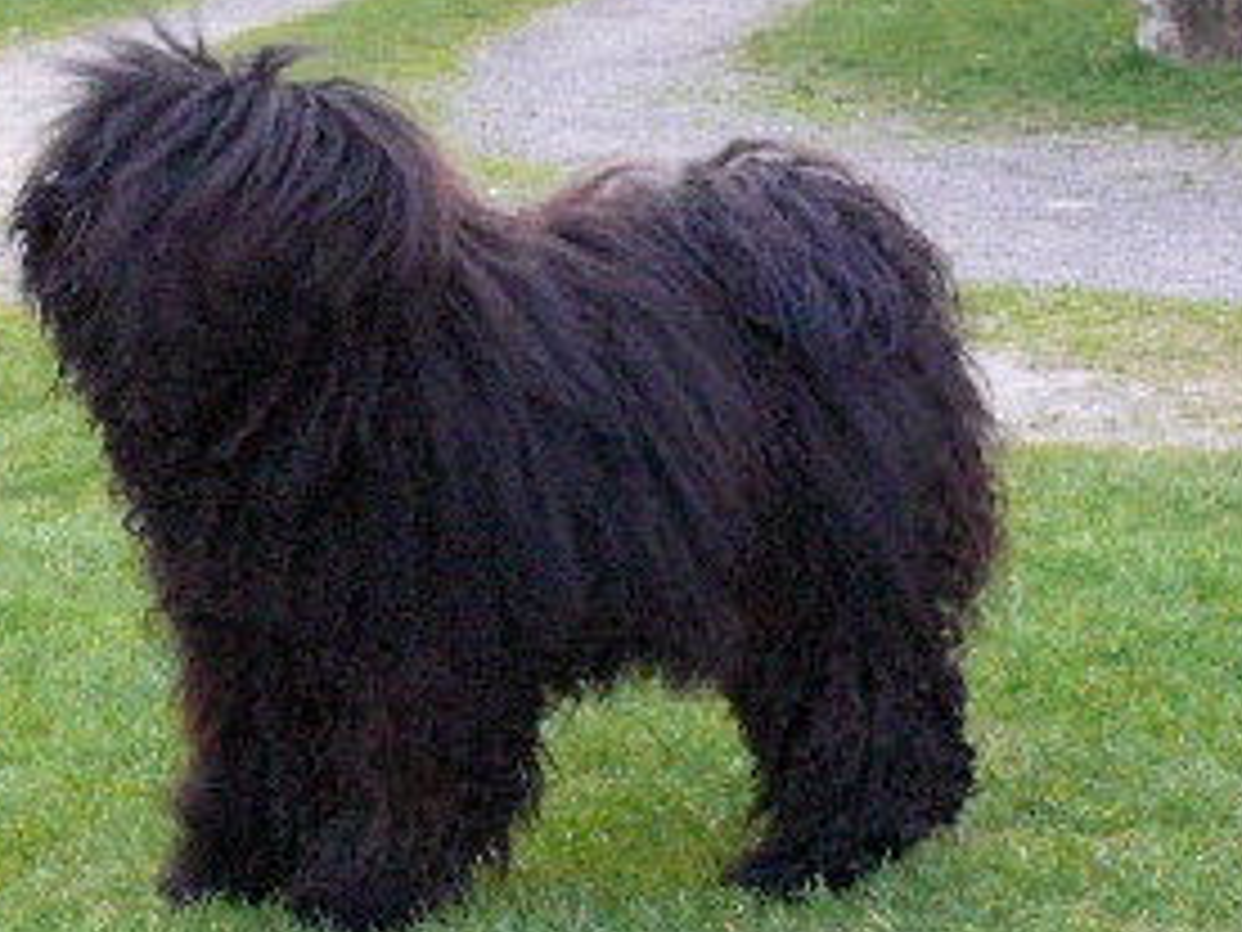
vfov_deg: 11.9
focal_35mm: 125
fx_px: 4485
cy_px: 421
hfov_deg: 15.7
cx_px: 338
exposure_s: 1/30
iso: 400
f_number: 3.5
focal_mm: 8.2
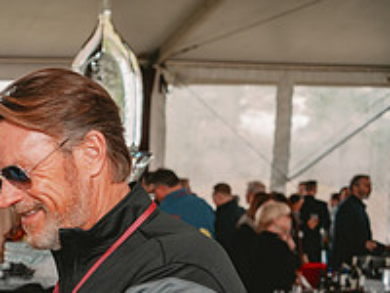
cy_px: 357
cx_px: -164
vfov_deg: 17.3
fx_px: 913
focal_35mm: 81
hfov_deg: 21.1
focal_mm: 29
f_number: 3.5
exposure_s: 1/125
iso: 64
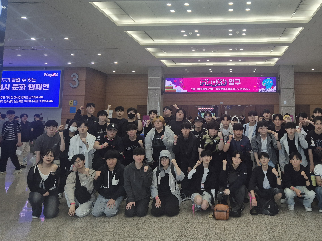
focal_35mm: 32
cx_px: 213
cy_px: 85
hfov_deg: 55.7
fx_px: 298
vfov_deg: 43.7
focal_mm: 5.4
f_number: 1.8
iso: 50
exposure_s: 1/120
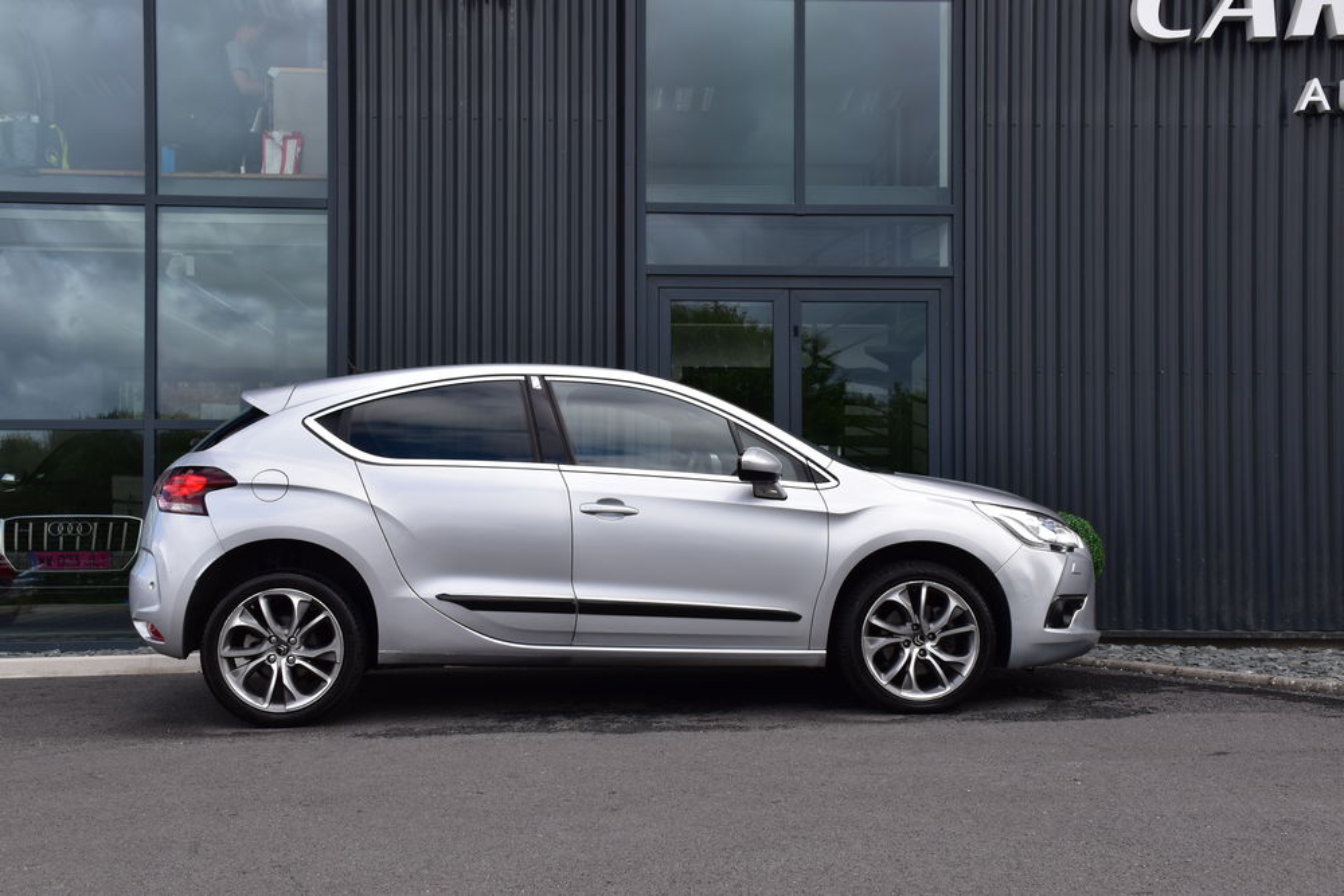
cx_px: 672
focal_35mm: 40
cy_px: 448
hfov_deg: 47.9
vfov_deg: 33.0
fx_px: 1512
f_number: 10
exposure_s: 1/250
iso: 400
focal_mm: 27
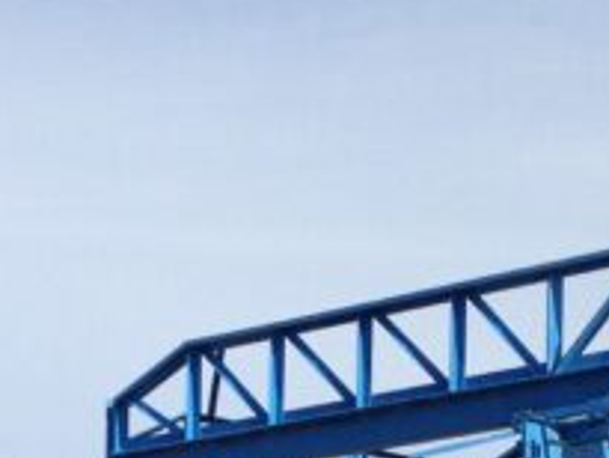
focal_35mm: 165
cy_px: 645
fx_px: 2905
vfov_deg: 8.8
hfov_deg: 12.0
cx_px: 273
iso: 50
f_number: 2.4
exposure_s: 1/2088
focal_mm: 4.12
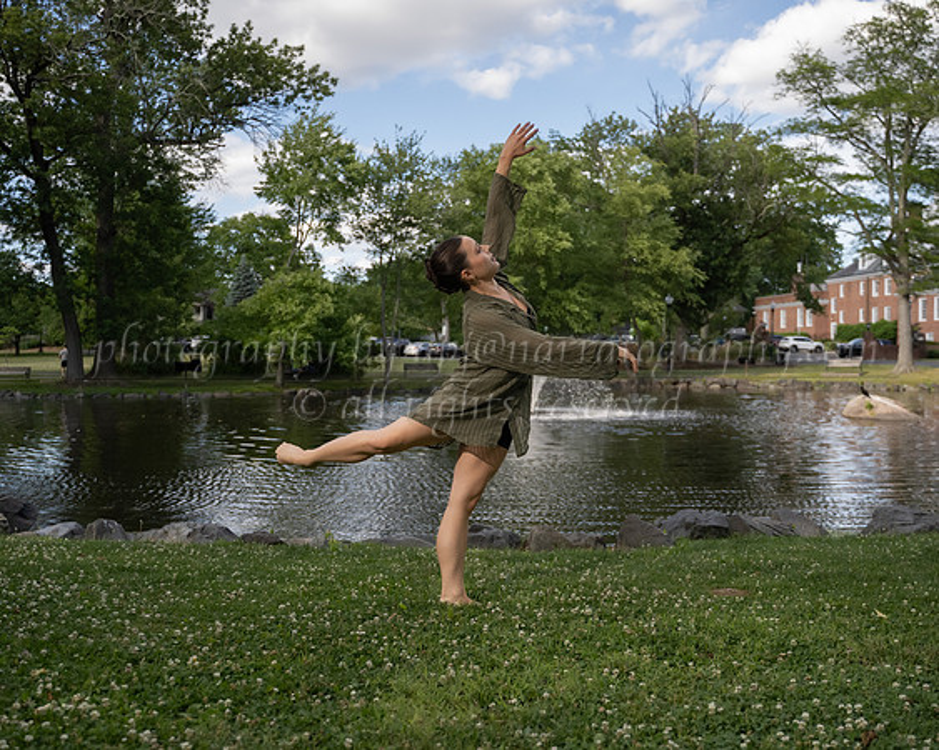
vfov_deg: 43.9
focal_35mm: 34
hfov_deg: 53.5
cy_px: 392
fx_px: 932
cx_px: 476
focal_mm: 28
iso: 640
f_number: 2.8
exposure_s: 1/4000
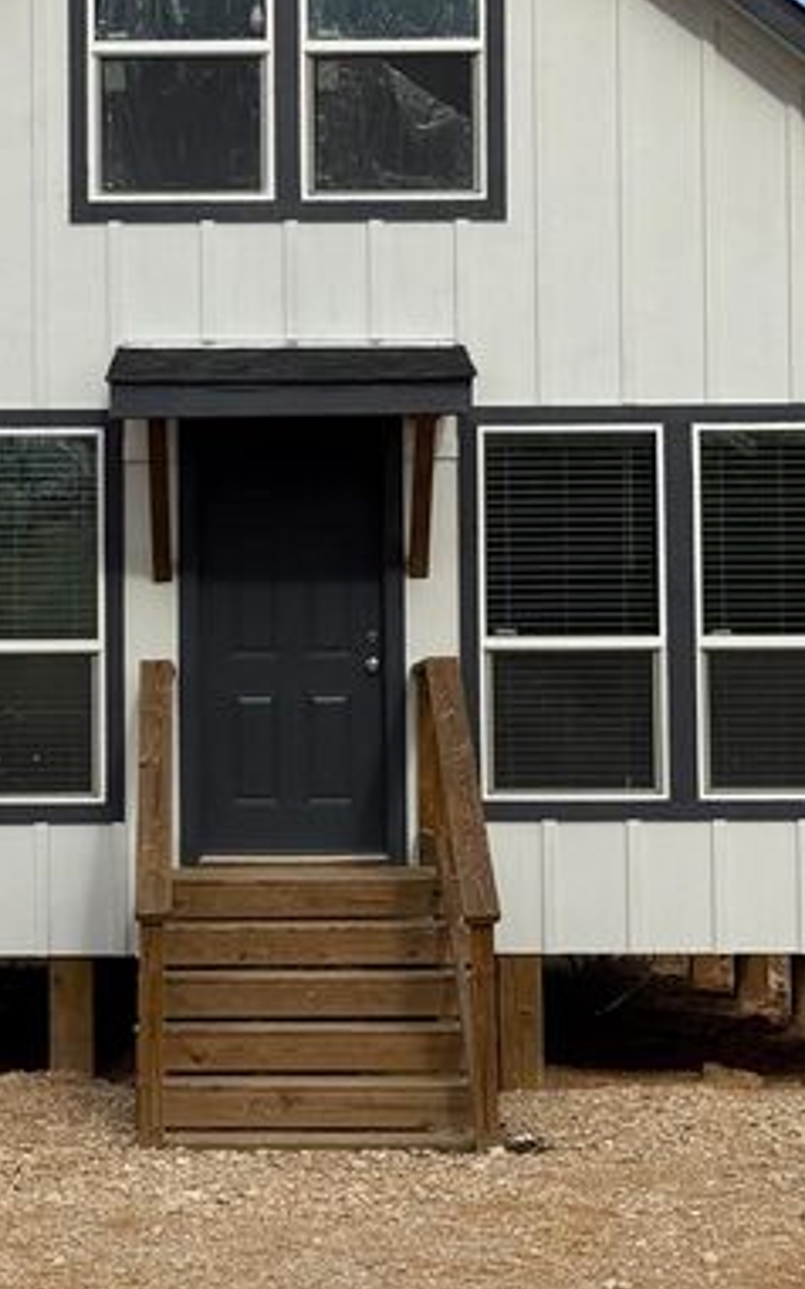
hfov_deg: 14.6
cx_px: 223
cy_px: 546
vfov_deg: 23.3
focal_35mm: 89
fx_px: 3125
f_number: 1.78
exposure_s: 1/7143
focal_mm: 6.76
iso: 100
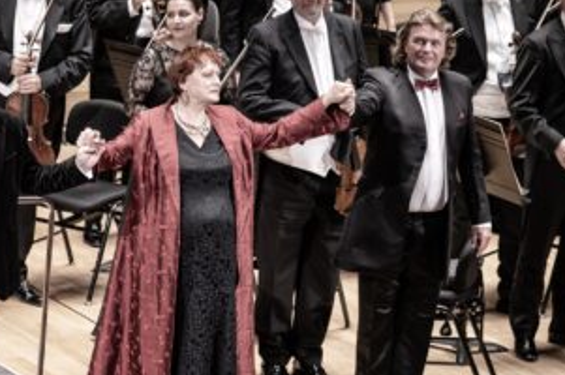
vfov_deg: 3.7
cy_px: 226
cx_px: 83
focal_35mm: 374
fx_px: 5862
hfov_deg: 5.5
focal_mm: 155.8
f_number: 5
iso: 3200
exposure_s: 1/500
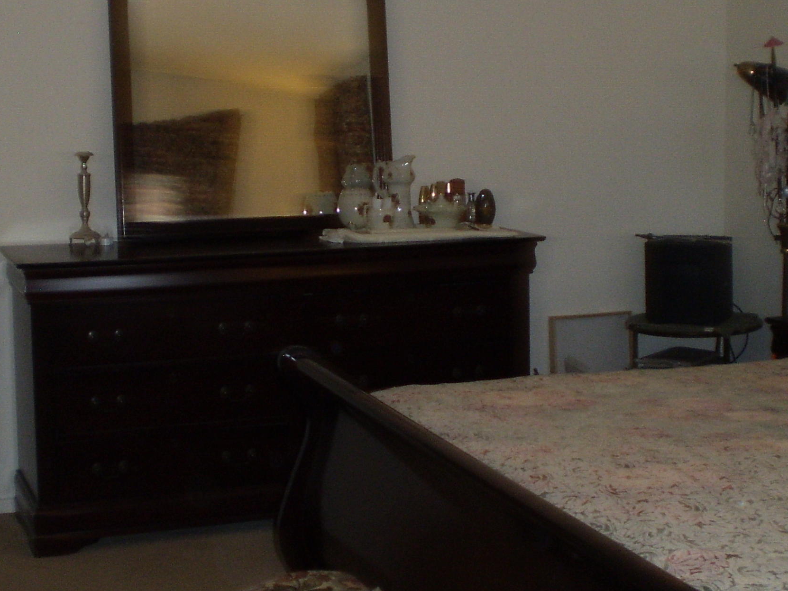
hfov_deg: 29.8
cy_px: 200
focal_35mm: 65
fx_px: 1479
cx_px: 372
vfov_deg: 22.5
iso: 125
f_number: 3.1
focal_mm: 6.3
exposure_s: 1/30
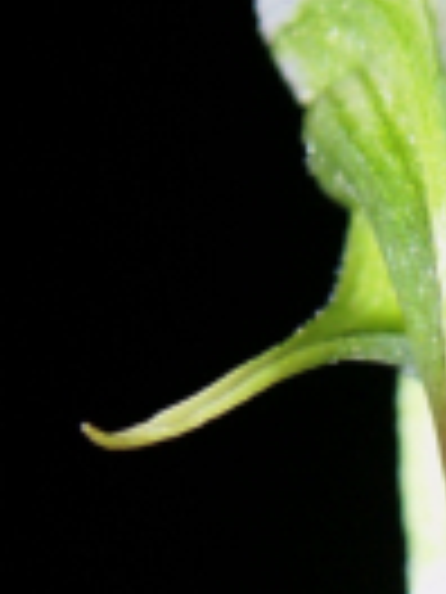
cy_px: 860
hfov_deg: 1.4
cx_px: 658
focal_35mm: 1040
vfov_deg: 1.9
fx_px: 17866
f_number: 3.5
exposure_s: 1/180
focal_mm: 43.56
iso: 100
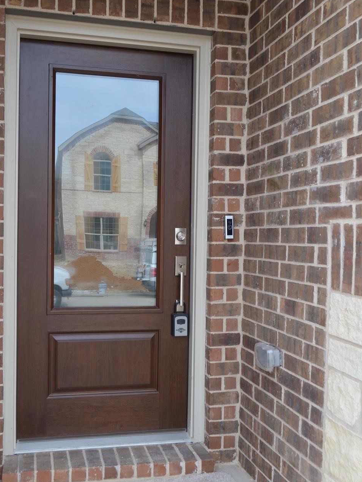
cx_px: 175
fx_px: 586
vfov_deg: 44.8
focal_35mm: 42
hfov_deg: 34.3
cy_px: 253
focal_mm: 24
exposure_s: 1/160
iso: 200
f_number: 6.3
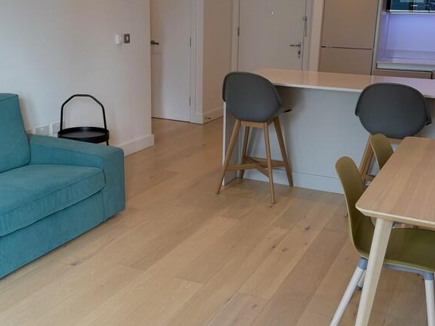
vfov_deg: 33.5
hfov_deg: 43.8
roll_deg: -1.9
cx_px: 240
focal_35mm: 43
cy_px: 135
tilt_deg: -13.3
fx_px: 540
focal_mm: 6.76
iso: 64
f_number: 1.78
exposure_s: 1/156
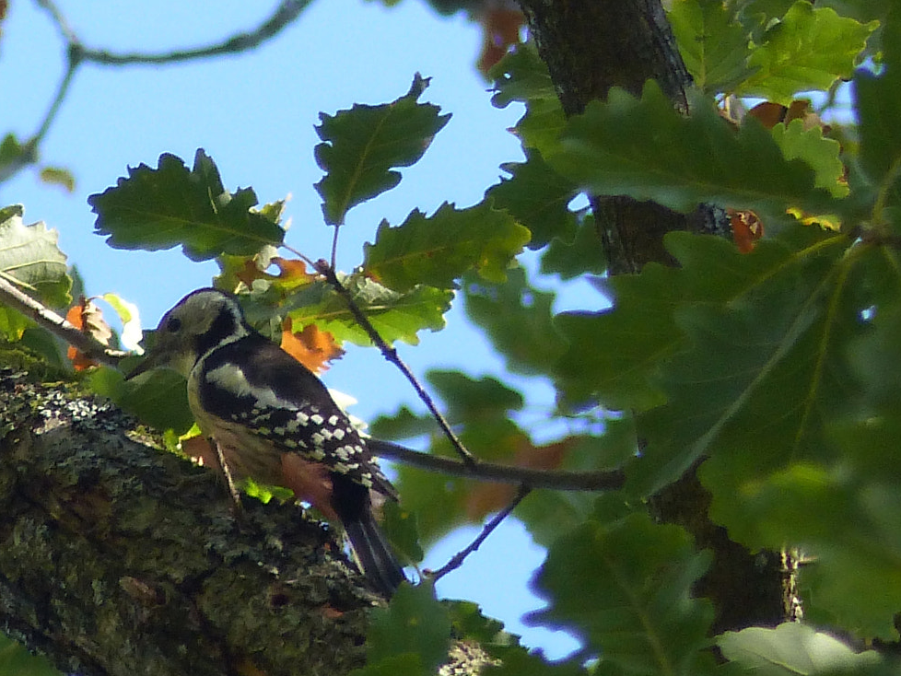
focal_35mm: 1963
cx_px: 167
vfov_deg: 0.8
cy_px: 390
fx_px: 51106
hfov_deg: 1.0
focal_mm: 108
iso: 160
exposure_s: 1/500
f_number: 2.8
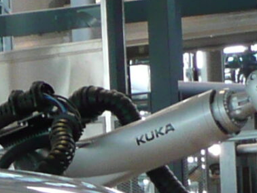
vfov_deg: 5.0
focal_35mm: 291
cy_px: 372
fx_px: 2162
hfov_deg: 6.7
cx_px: -169
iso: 200
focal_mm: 7
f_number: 4
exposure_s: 1/30
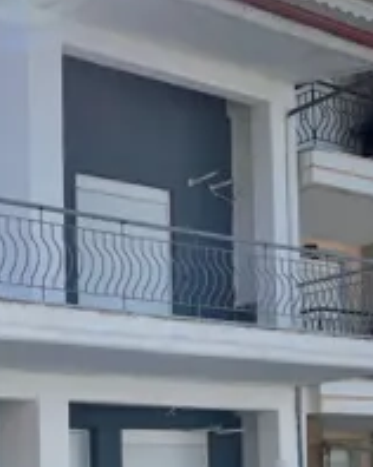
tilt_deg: +3.8
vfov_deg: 23.9
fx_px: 1064
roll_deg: +2.1
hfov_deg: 19.7
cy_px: 439
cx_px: 83
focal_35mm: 77
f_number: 1.6
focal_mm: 4.2
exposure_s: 1/3509
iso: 32
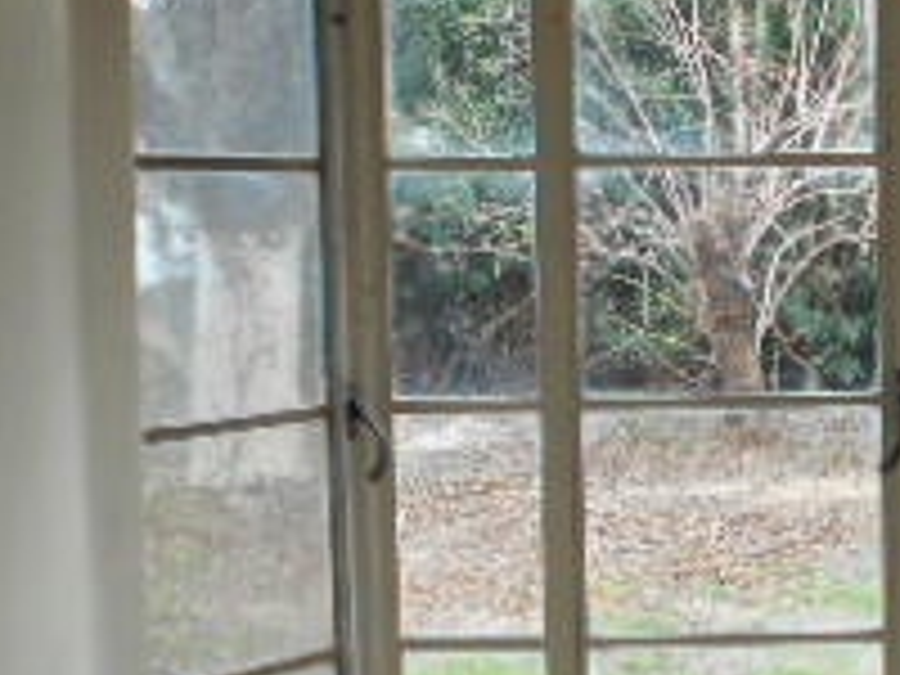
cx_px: 824
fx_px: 2158
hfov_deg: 22.9
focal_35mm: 83
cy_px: 405
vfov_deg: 17.8
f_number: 3.2
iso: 80
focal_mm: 4.6
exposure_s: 1/80
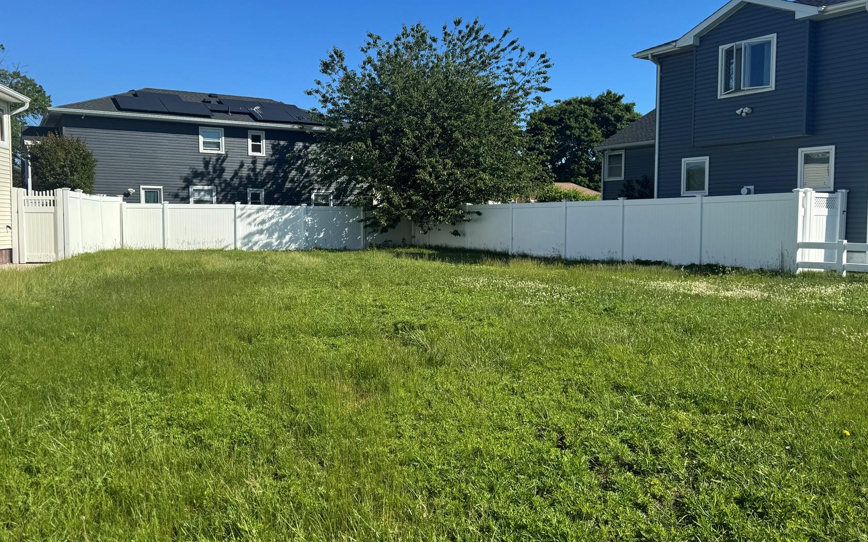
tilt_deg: -1.9
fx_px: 733
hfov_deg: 61.1
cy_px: 258
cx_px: 397
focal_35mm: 31
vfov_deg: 40.6
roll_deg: -0.1
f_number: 1.78
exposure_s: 1/4310
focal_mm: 6.76
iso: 80
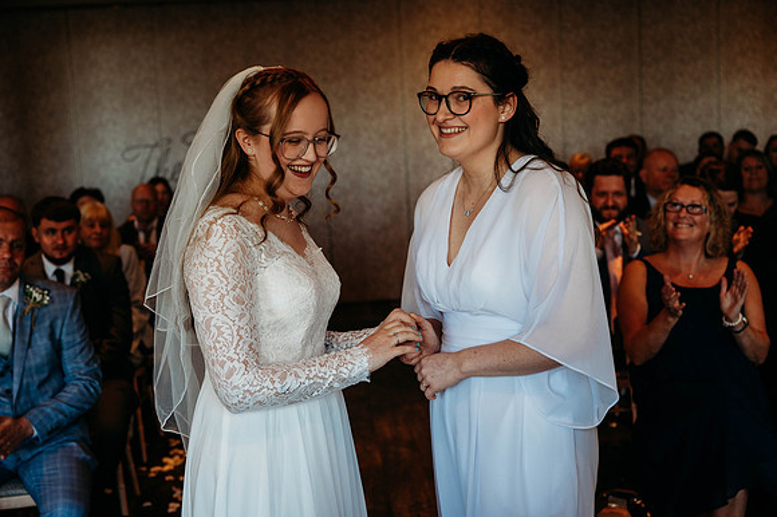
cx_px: 388
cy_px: 258
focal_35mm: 47
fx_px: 1014
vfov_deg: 28.6
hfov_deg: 41.9
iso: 500
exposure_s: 1/200
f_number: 3.5
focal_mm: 47
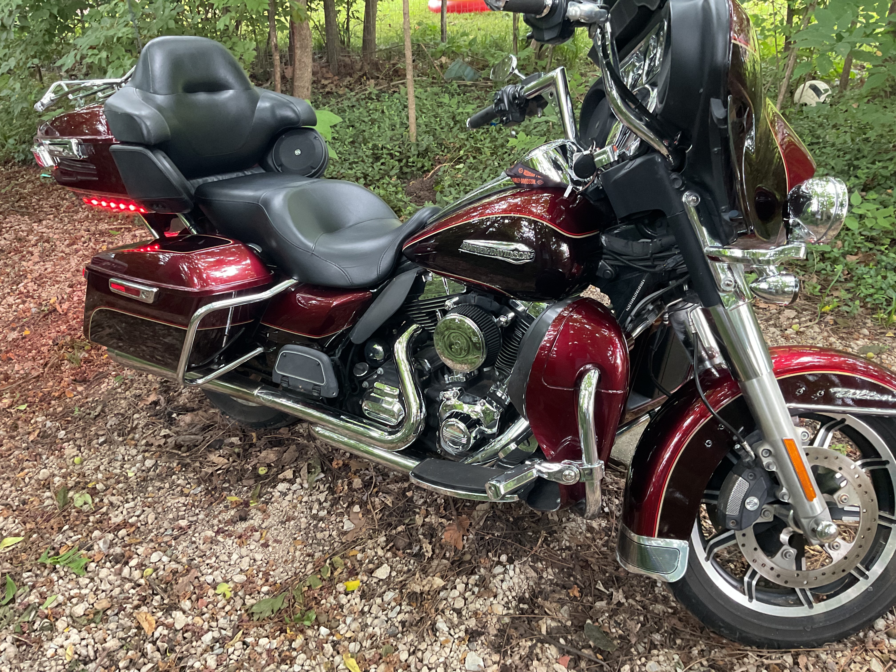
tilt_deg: -33.1
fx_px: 751
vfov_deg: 48.2
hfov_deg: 61.7
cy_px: 336
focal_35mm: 29
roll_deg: +4.8
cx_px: 448
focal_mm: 3
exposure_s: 1/40
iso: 250
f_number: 1.8
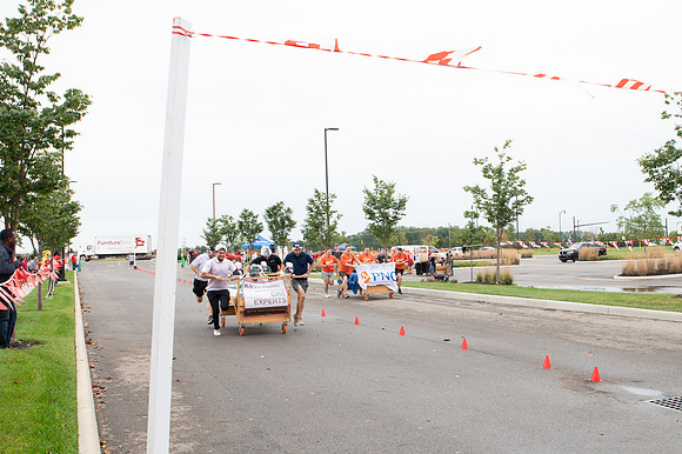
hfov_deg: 52.2
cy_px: 232
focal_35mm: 37
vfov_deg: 36.2
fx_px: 694
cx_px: 389
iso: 640
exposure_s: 1/250
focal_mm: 26
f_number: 7.1
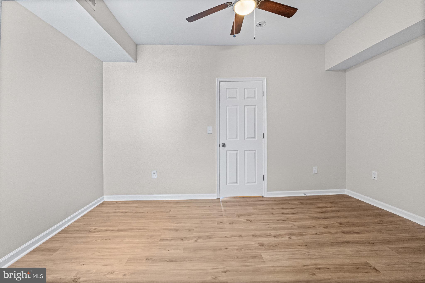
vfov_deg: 73.7
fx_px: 189
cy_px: 142
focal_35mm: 16
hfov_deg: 96.8
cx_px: 212
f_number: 8
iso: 3200
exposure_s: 1/15
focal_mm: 16
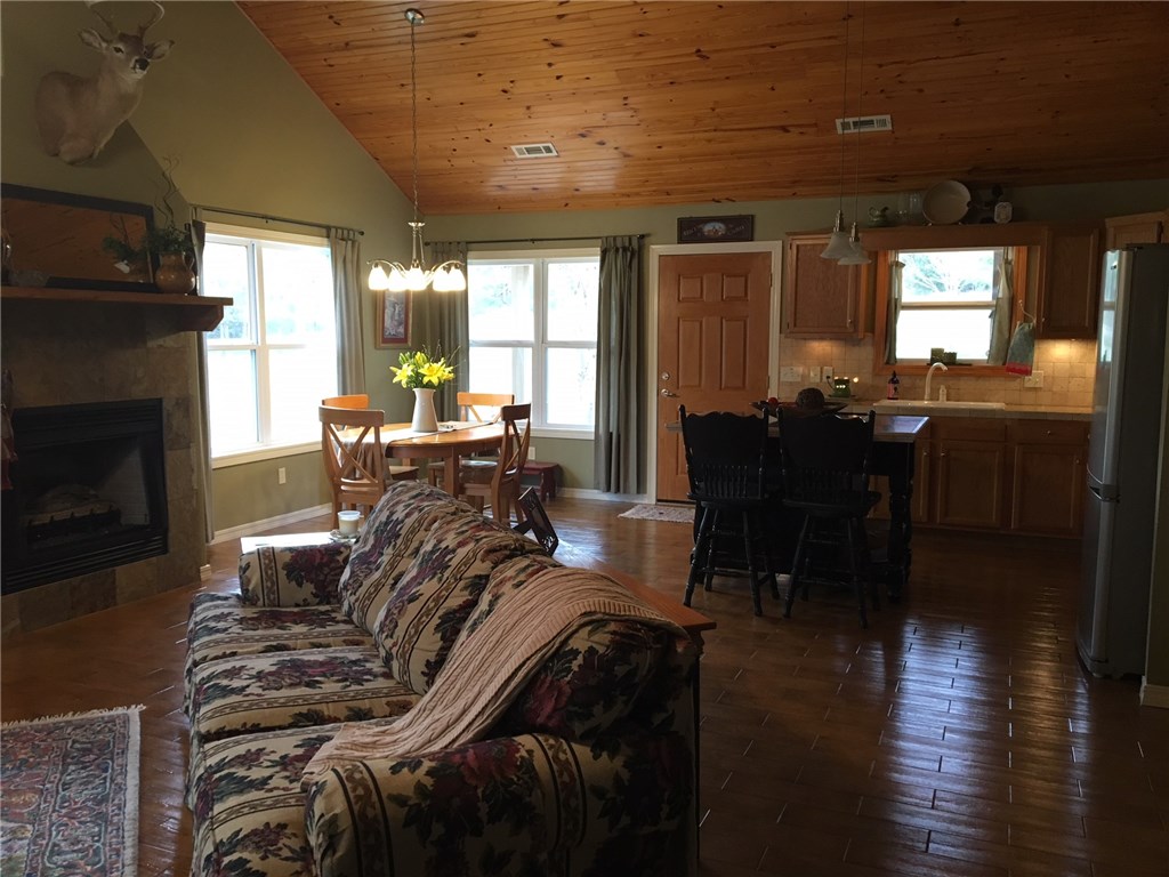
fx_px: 979
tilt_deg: -5.5
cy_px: 438
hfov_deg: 61.7
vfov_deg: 48.2
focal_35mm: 29
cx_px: 584
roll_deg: -0.2
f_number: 2.2
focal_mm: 4.15
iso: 100
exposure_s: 1/30
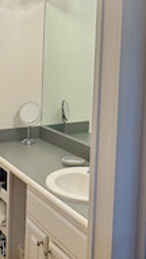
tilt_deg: -3.2
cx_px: 121
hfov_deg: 23.2
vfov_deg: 39.7
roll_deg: -2.9
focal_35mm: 51
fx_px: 350
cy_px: 75
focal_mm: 2.22
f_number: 2.2
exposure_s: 1/120
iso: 80
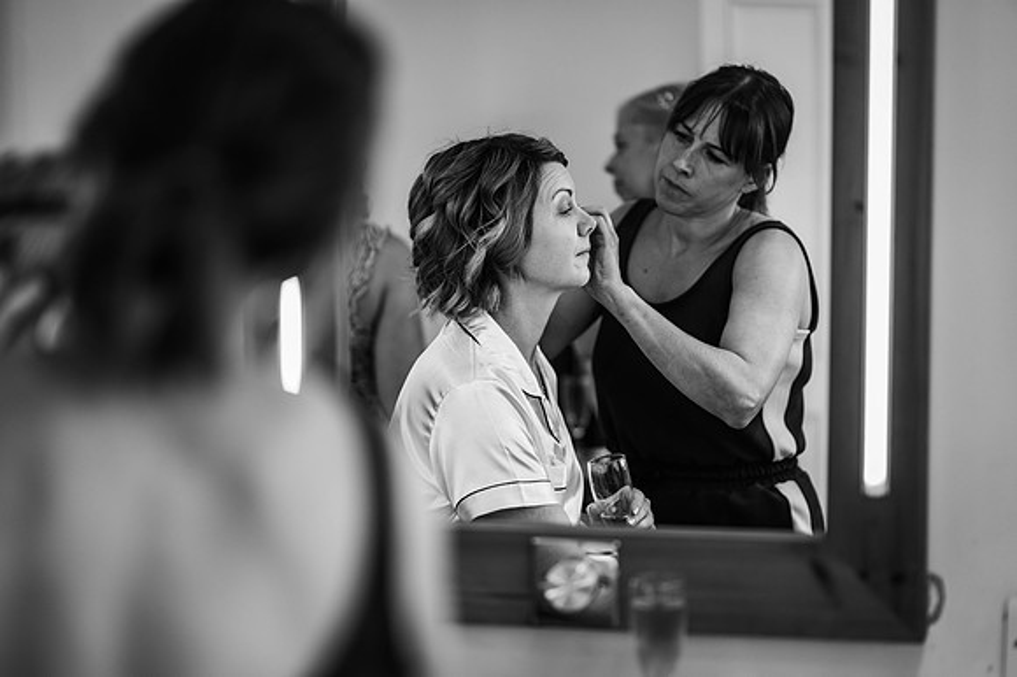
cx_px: 508
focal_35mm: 85
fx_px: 2400
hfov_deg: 23.9
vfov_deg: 16.1
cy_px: 338
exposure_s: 1/200
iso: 180
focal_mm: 85
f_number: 1.8
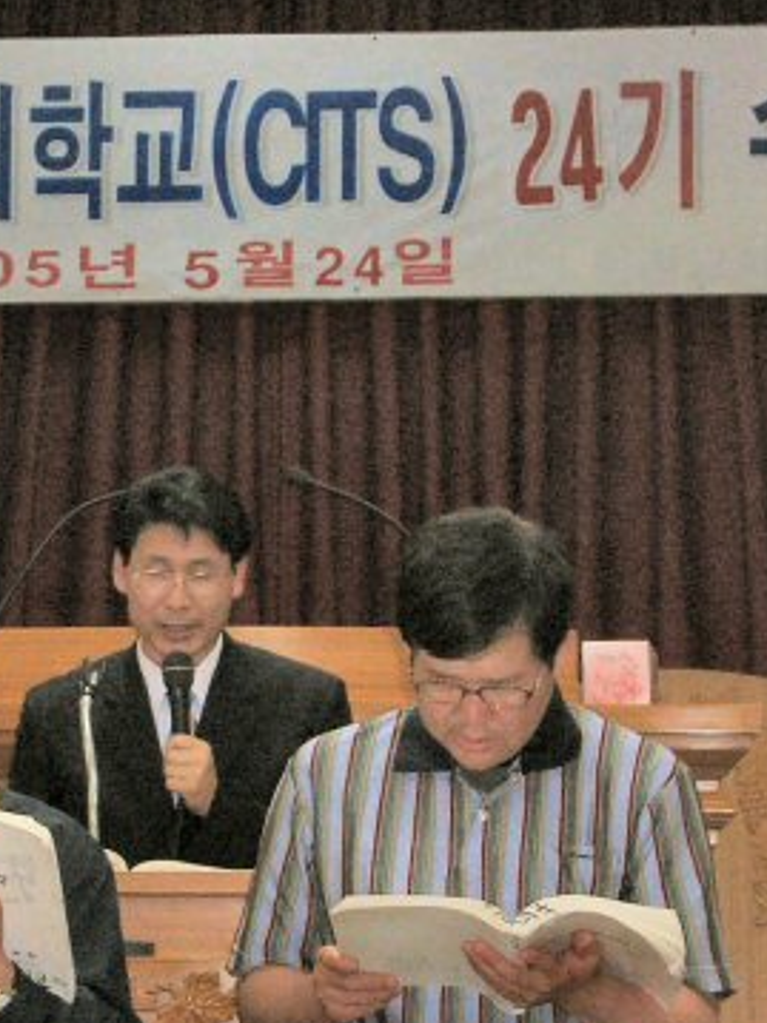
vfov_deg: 12.3
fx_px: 4730
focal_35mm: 160
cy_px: 674
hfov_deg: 9.3
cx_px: 180
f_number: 4.1
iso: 200
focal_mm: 12.4
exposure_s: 1/60.1
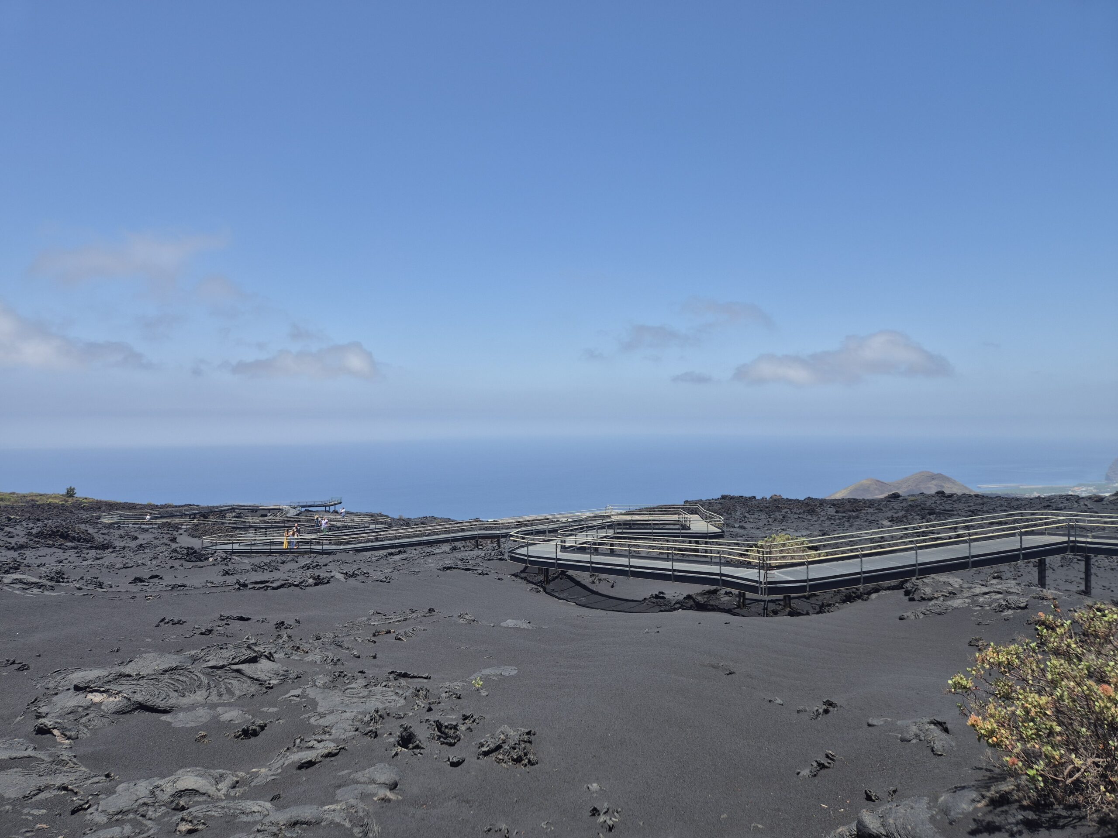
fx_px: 743
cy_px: 419
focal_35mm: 23
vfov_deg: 58.9
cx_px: 559
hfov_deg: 73.9
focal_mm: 5.4
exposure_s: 1/2104
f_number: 1.8
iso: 25
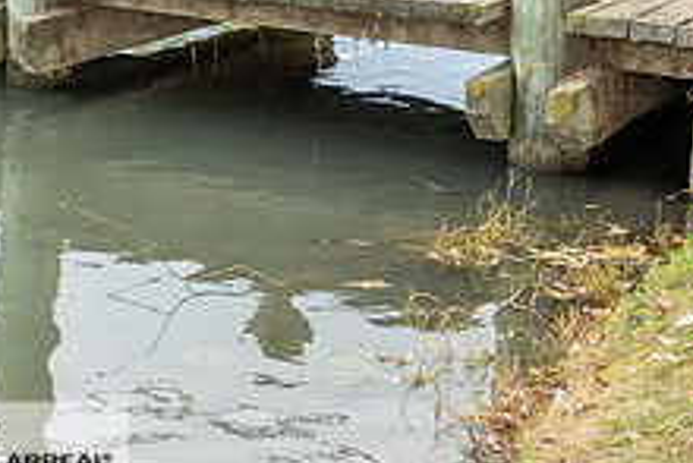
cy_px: -33
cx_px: -63
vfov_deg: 14.1
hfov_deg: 20.5
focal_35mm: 95
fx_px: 1830
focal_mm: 36
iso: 320
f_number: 5
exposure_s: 1/125
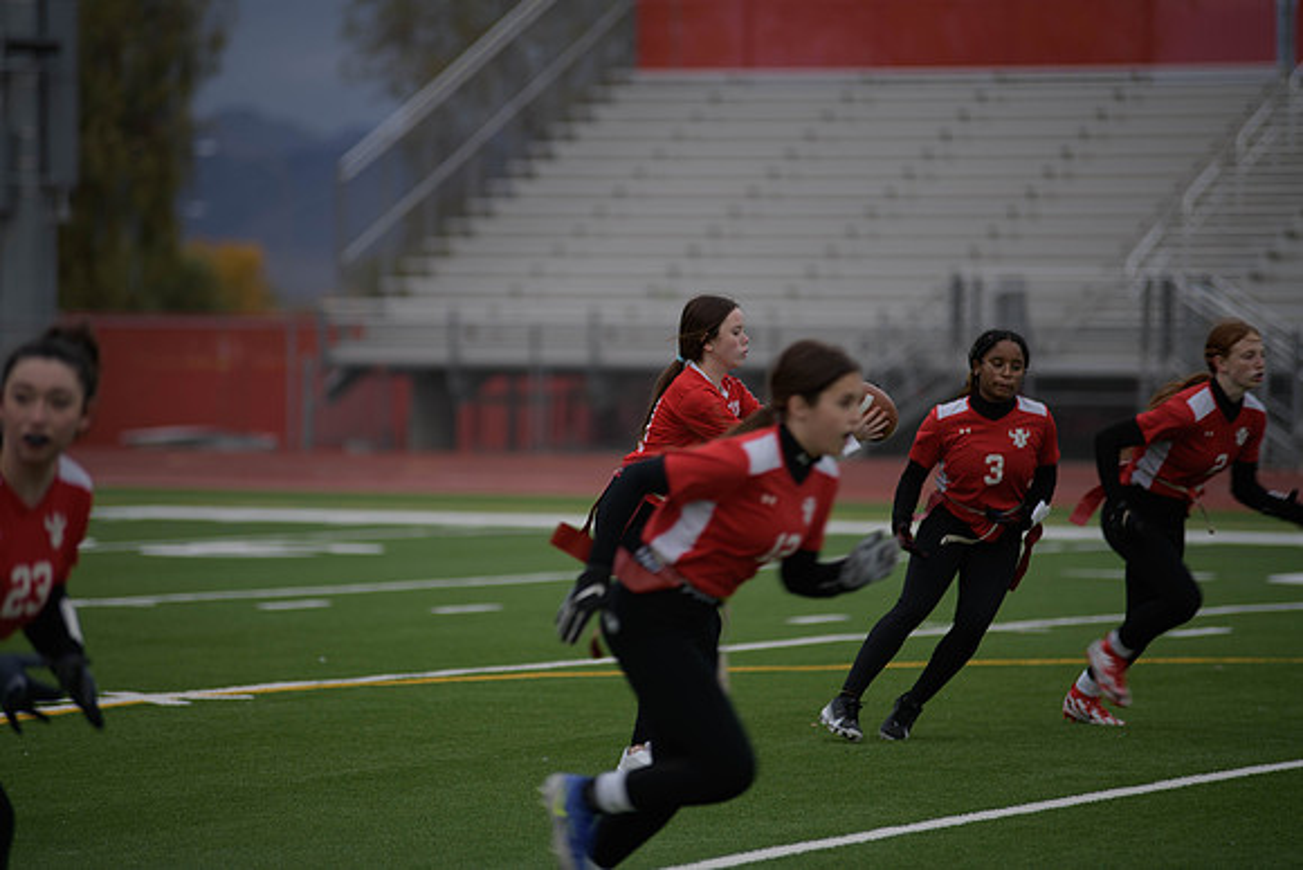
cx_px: 652
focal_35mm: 200
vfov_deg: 6.9
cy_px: 435
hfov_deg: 10.3
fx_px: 7240
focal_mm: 200
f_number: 2.8
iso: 72
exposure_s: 1/200
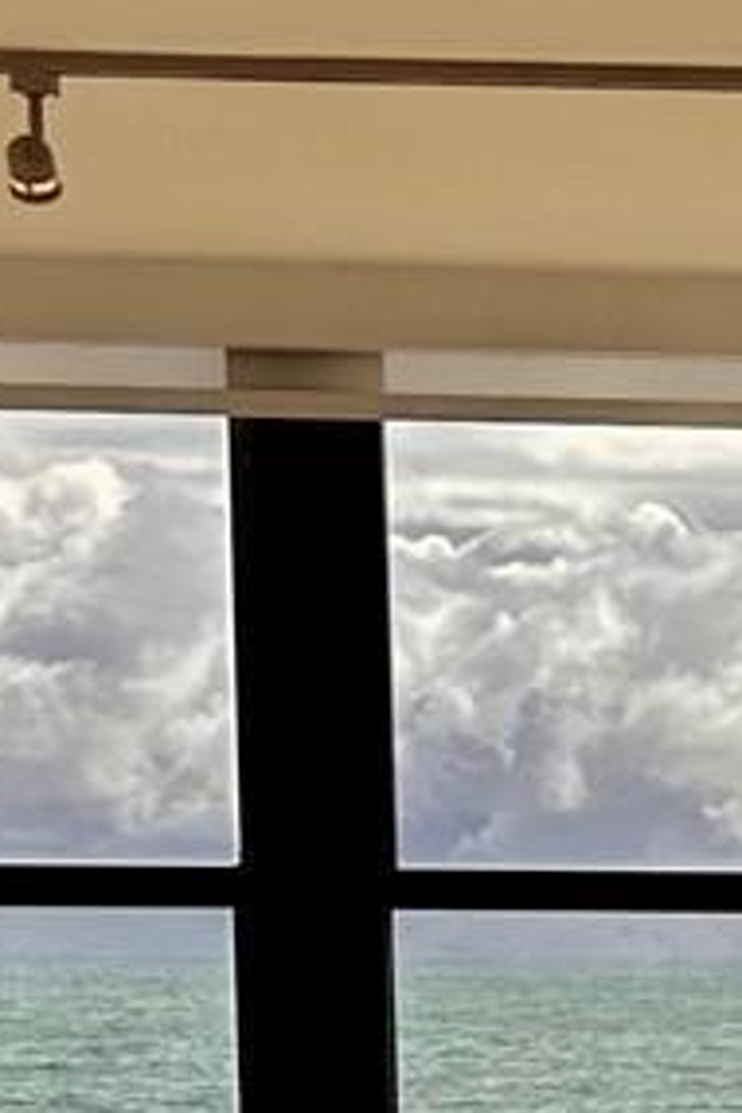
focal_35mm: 140
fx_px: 4328
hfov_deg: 7.7
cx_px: 2628
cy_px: 1312
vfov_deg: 14.2
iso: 80
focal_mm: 6.86
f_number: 1.78
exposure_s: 1/2882
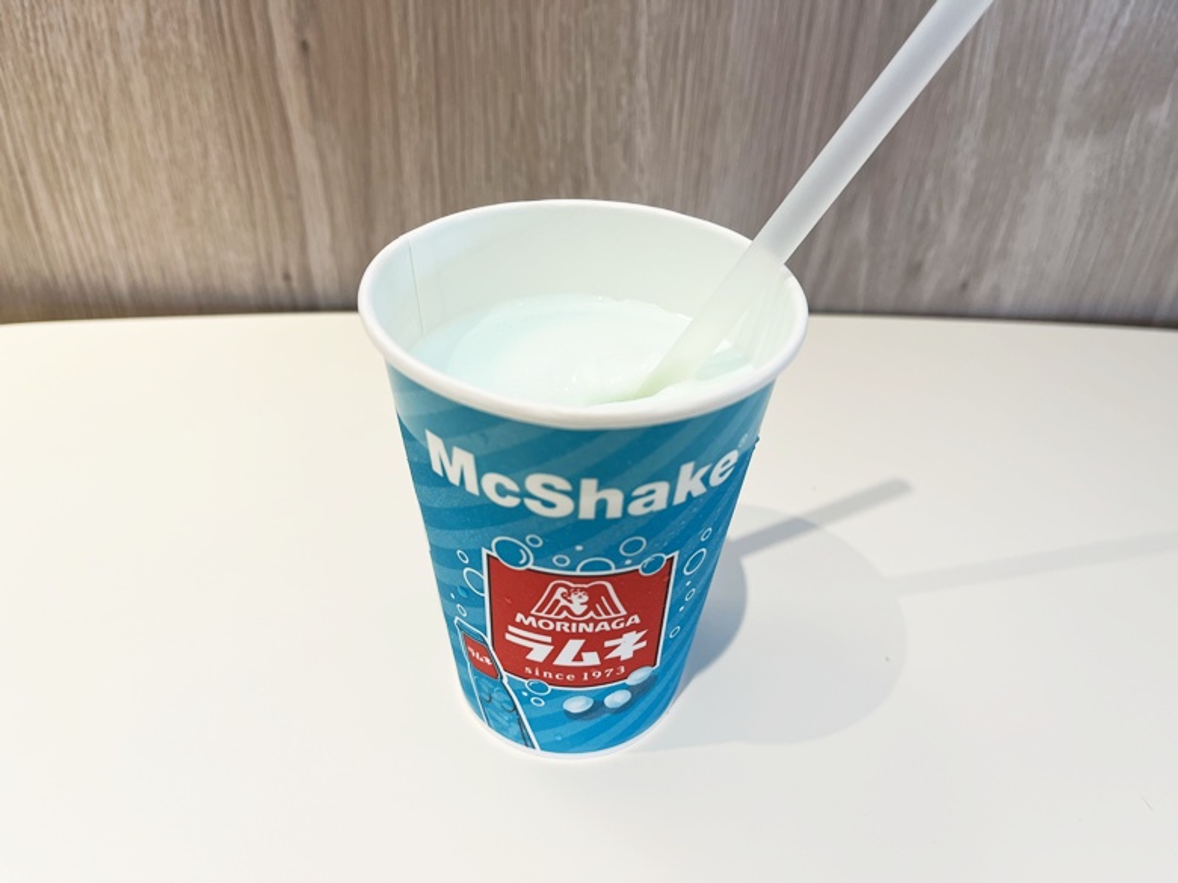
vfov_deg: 53.1
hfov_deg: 67.3
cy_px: 442
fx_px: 885
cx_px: 589
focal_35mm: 26
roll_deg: -2.9
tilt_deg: -37.0
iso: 64
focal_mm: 5.1
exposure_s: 1/120
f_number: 1.6
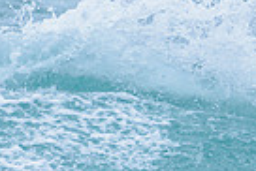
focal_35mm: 2674
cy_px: 118
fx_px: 19035
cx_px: 540
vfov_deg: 0.5
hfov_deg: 0.8
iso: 800
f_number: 5.6
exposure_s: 1/2000
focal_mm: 500
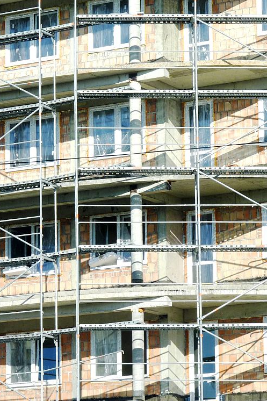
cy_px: 200
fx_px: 2204
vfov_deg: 10.4
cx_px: 72
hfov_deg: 6.9
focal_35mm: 198
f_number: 5.6
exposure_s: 1/320
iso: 80
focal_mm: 25.2
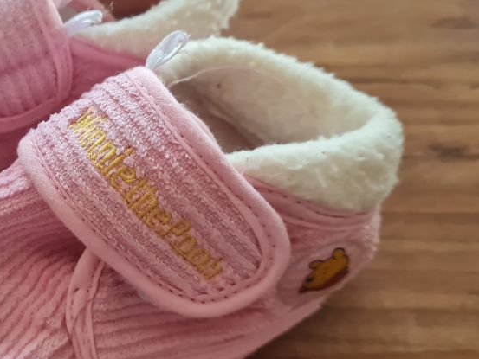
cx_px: 84
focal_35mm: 47
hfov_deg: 38.6
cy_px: 186
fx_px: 651
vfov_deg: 30.9
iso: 250
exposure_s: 1/50
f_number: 1.8
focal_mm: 5.4
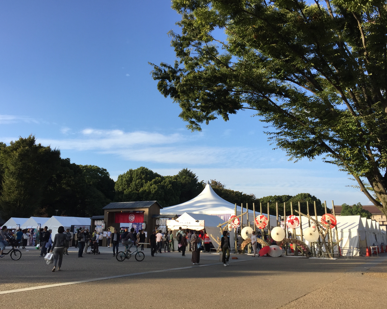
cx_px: 190
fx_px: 355
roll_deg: -0.6
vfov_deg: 47.1
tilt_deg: +12.1
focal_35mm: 31
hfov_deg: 57.2
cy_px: 154
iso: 32
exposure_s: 1/1130
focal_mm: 4.15
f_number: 2.2
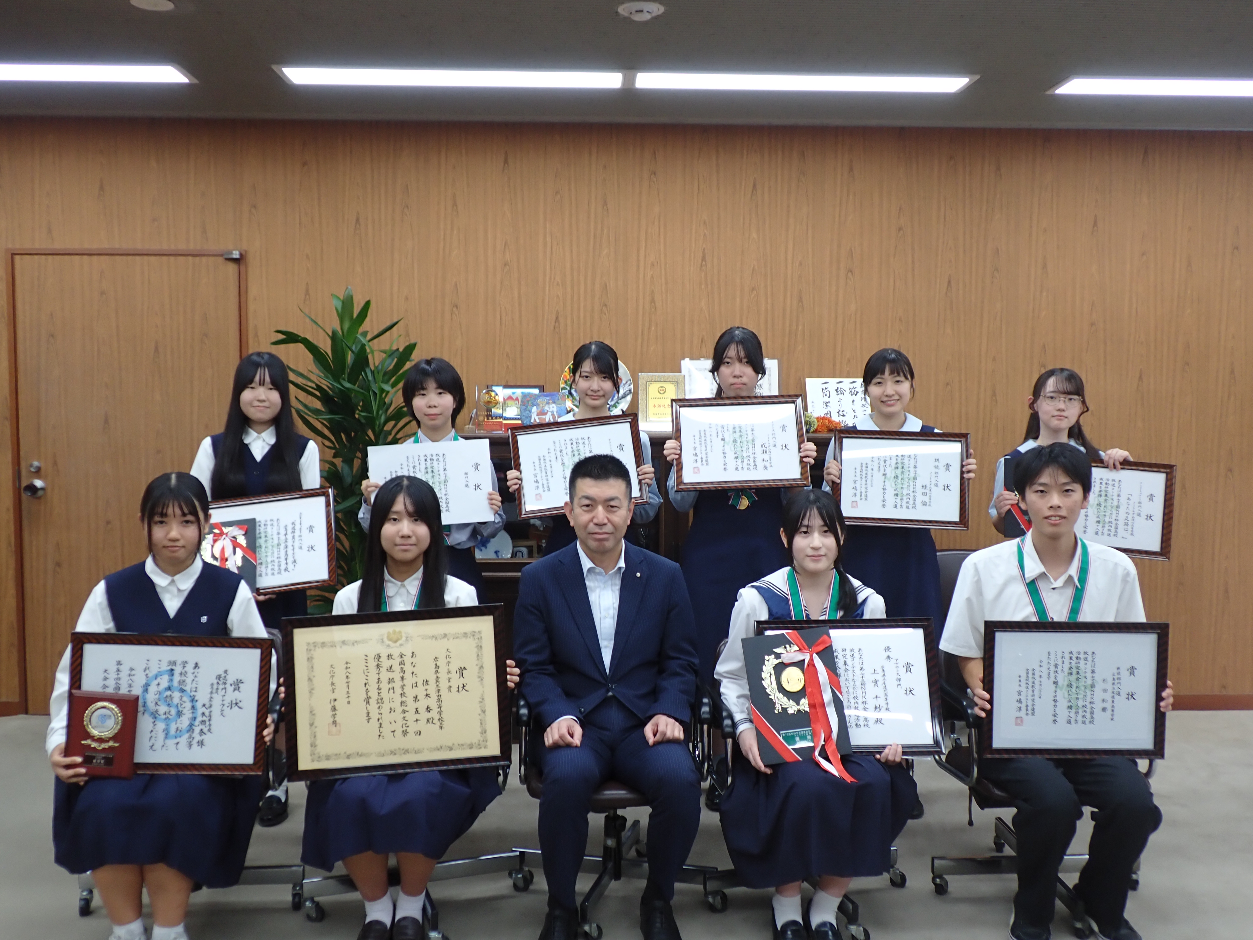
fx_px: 1158
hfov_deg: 56.8
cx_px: 626
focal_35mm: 32
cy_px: 470
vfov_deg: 44.2
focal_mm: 5.79
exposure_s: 1/60
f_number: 2.4
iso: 125
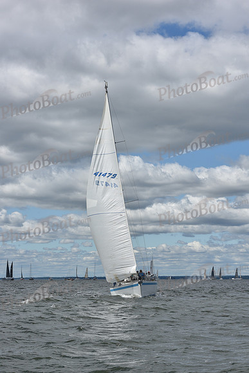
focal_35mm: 82
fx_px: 850
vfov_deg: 24.8
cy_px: 186
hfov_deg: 16.7
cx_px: 124
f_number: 11
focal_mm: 82
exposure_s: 1/800
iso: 250
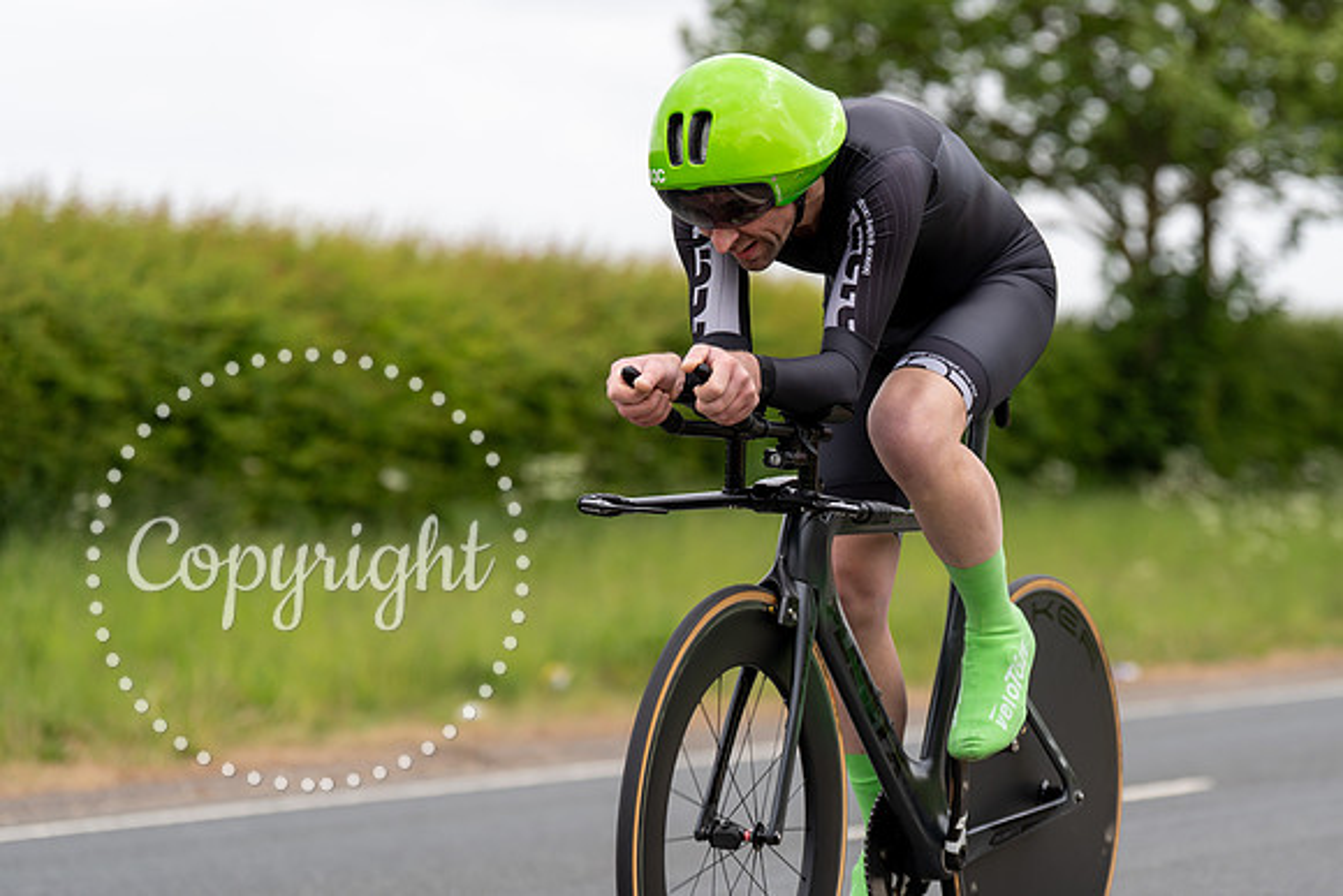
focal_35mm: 123
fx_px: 4608
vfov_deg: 11.1
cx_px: 768
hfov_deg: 16.6
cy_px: 384
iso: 200
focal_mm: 108
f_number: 3.2
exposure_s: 1/1250
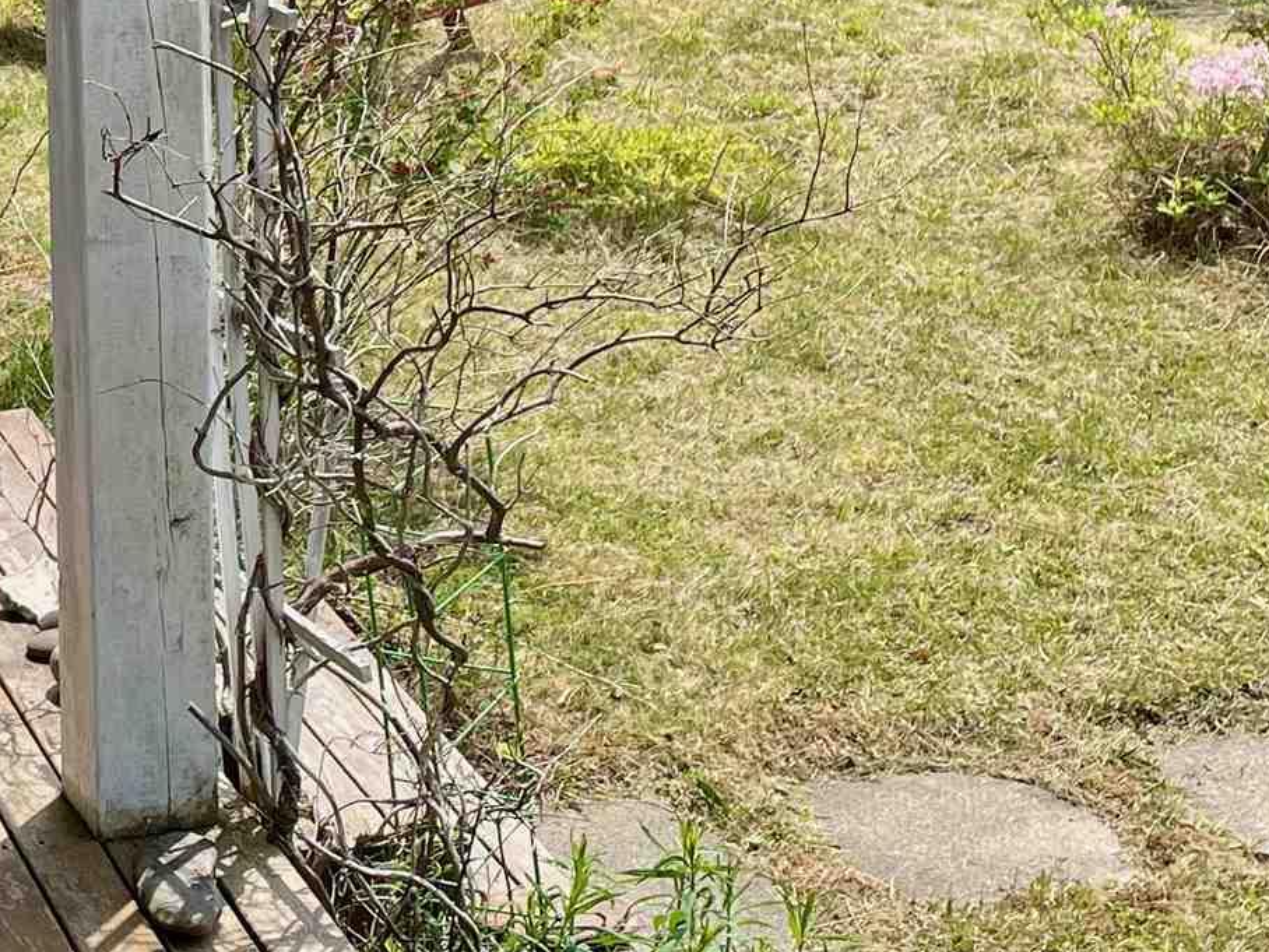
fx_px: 3226
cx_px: -56
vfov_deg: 16.5
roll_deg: +1.3
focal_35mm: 88
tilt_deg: -10.0
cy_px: 17
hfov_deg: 21.3
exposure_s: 1/1618
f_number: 1.6
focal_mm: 4.2
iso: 32
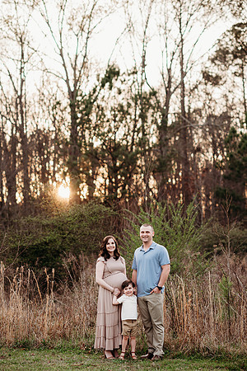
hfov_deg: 16.1
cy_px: 186
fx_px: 875
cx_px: 124
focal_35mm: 85
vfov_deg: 23.9
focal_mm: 85
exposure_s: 1/400
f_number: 2.5
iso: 320
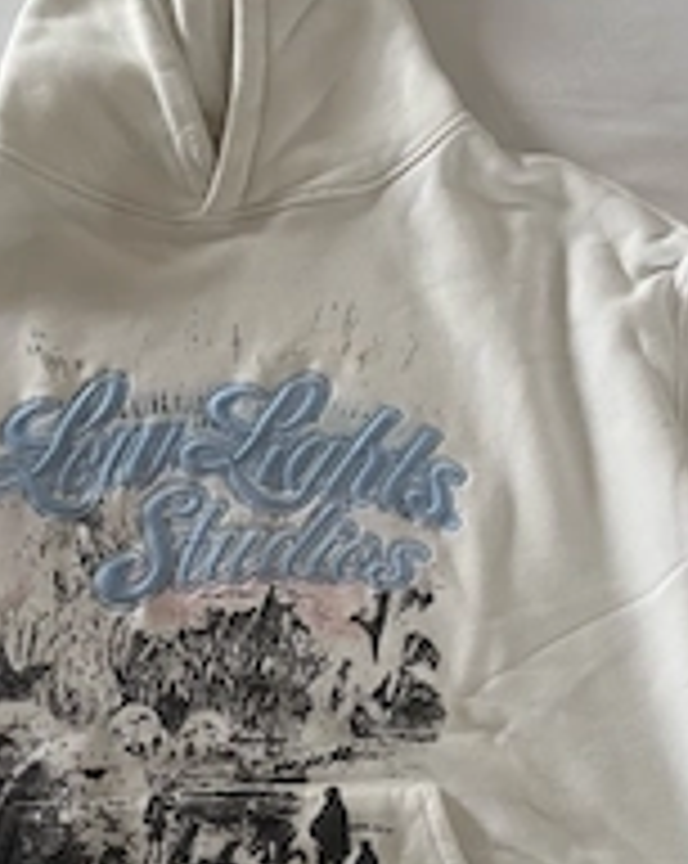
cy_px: 508
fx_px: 1352
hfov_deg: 28.5
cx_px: 270
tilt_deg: -71.2
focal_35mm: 53
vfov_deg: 35.3
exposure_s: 1/60
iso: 400
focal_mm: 5.96
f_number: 1.6
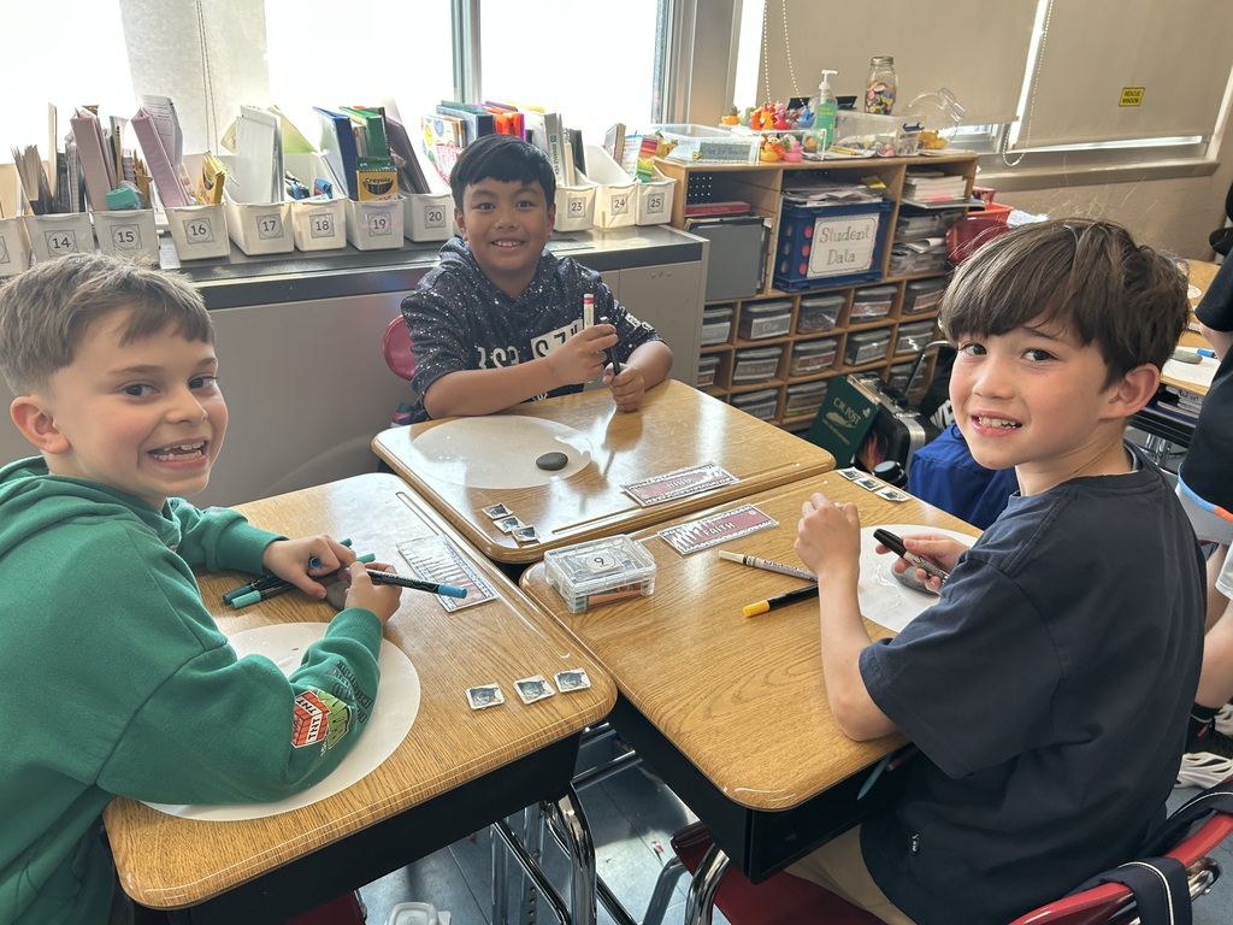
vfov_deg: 53.1
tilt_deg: -25.8
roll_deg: -2.2
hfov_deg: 67.3
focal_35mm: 26
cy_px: 462
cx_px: 616
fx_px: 926
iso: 80
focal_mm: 5.7
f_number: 1.5
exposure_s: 1/120
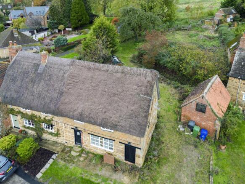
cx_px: 122
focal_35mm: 24
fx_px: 170
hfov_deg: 71.6
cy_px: 92
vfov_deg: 56.8
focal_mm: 6.72
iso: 130
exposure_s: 1/60
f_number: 1.7
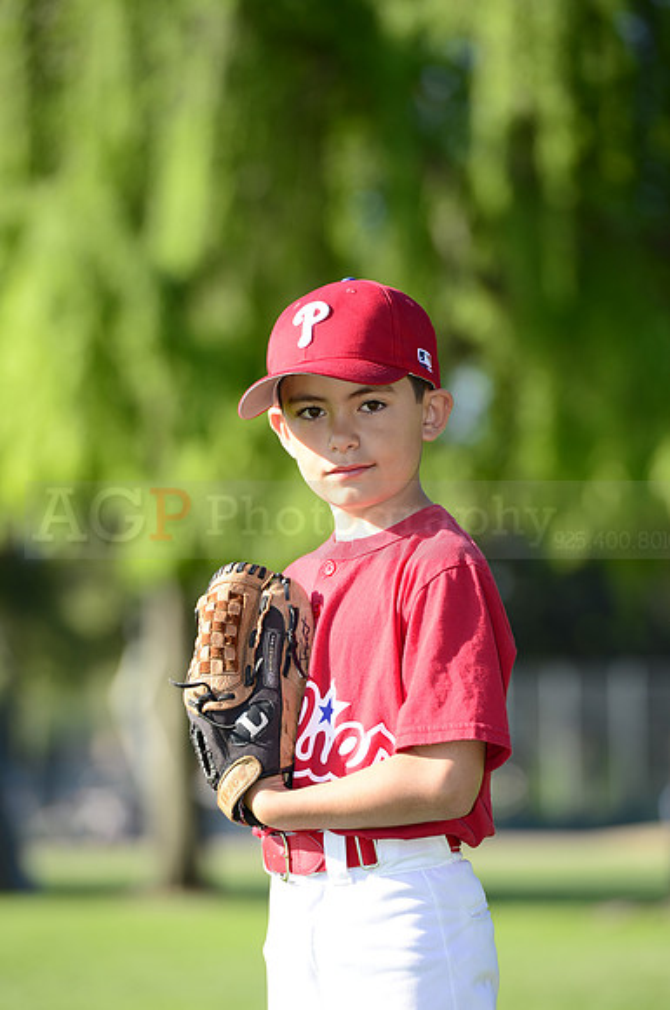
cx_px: 335
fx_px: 5600
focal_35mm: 200
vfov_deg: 10.3
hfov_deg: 6.8
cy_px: 505
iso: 200
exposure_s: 1/500
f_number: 5
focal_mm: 200
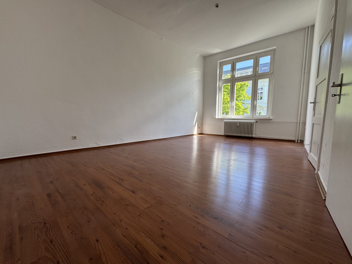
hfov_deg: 102.1
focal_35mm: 14
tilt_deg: -5.7
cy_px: 132
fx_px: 142
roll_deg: +0.0
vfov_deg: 85.7
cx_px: 176
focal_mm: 2.22
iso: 50
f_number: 2.2
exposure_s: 1/99
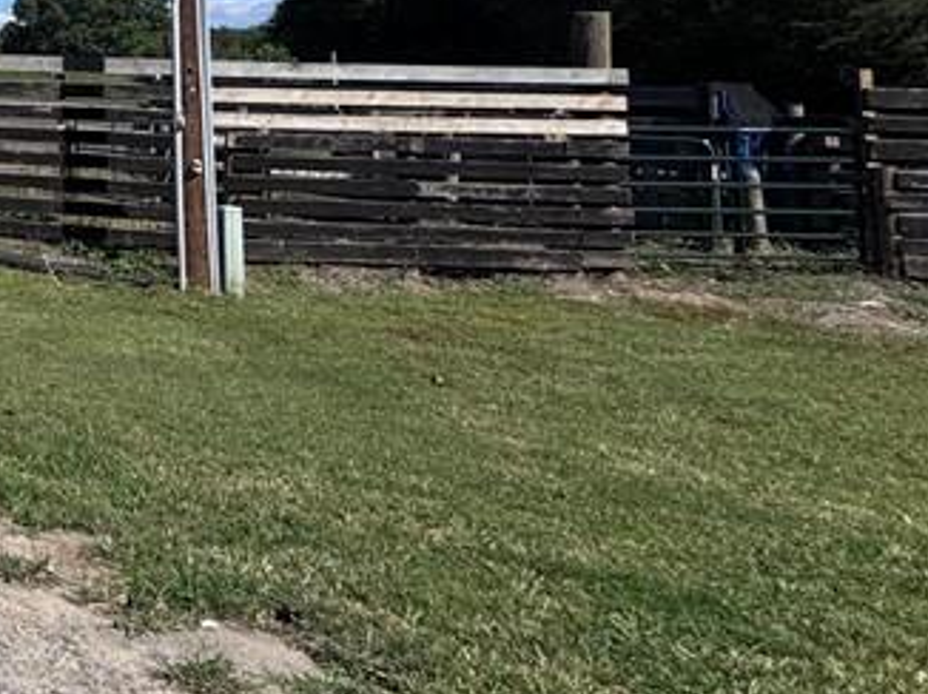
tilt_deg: +3.8
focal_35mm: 44
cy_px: 23
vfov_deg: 30.8
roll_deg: +0.4
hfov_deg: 26.9
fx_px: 1179
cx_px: -527
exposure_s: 1/3906
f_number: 2.2
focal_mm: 2.22
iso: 40
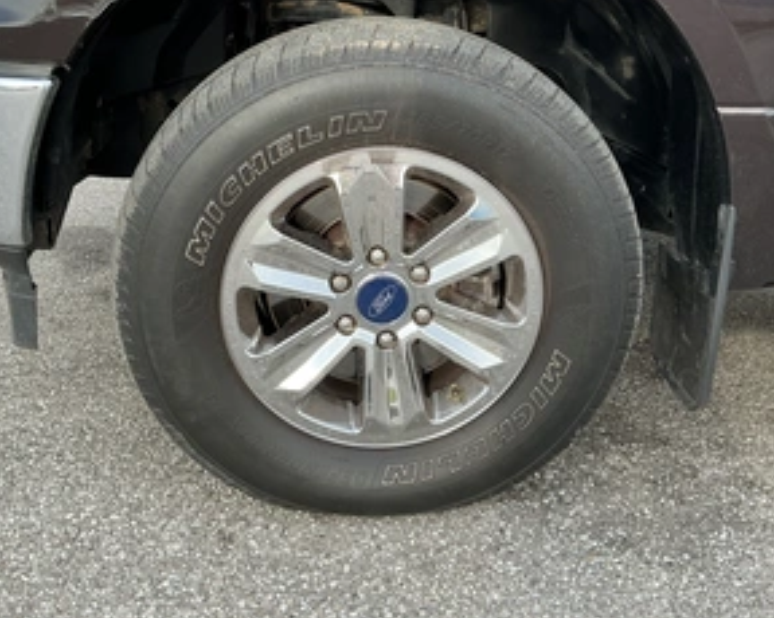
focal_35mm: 38
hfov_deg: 48.0
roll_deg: -2.8
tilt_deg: -16.9
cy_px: 223
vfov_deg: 38.8
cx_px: 374
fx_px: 870
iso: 20
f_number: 1.8
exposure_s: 1/194
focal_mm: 3
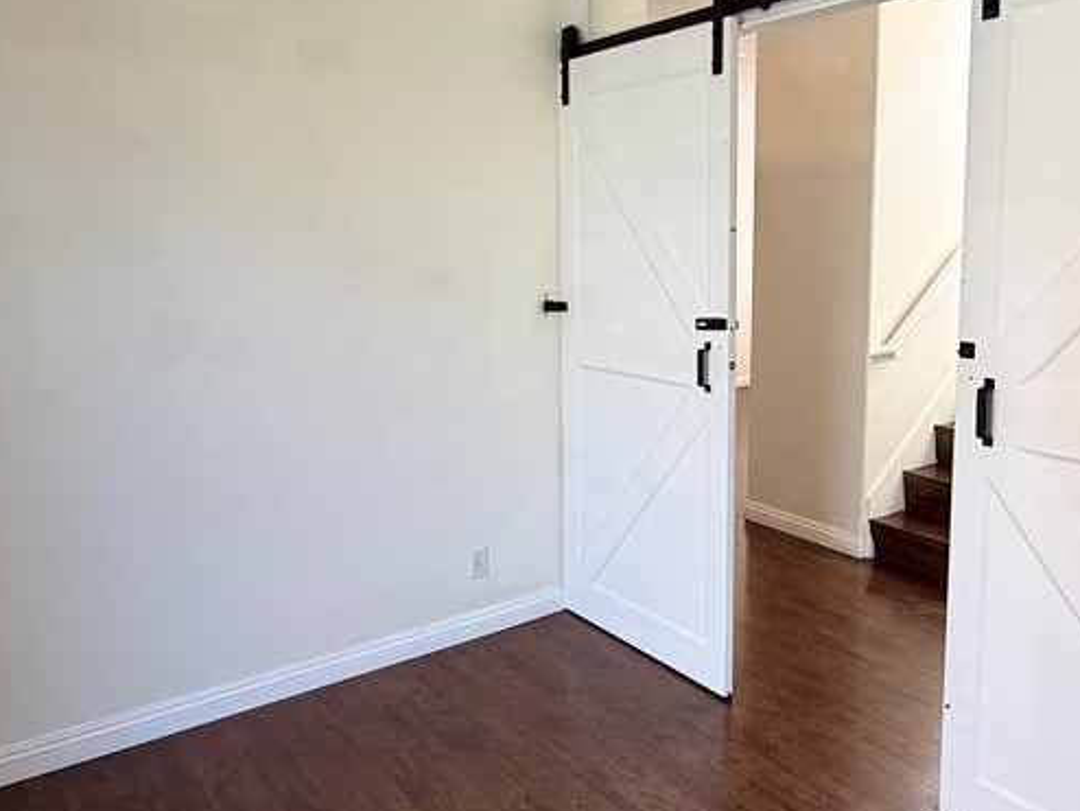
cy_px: 337
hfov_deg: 61.2
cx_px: 641
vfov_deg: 48.1
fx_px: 905
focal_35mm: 29
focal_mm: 2.22
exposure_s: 1/121
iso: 200
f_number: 2.2
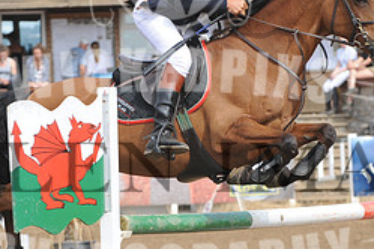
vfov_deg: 4.7
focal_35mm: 291
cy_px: 150
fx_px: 3023
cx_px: 171
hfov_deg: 7.1
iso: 320
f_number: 5.6
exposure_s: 1/1000
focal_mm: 125
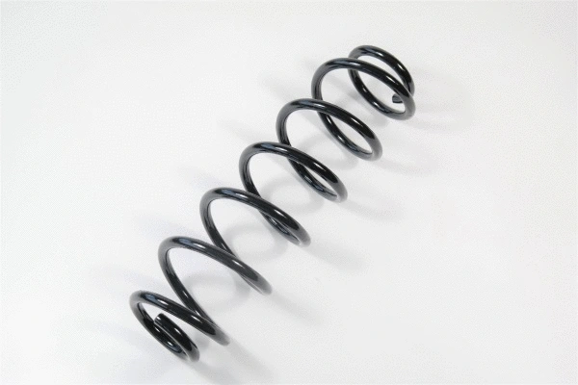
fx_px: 803
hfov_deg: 39.6
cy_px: 192
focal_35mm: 50
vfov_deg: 27.0
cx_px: 289
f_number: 4.5
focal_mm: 33
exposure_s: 1/50
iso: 200
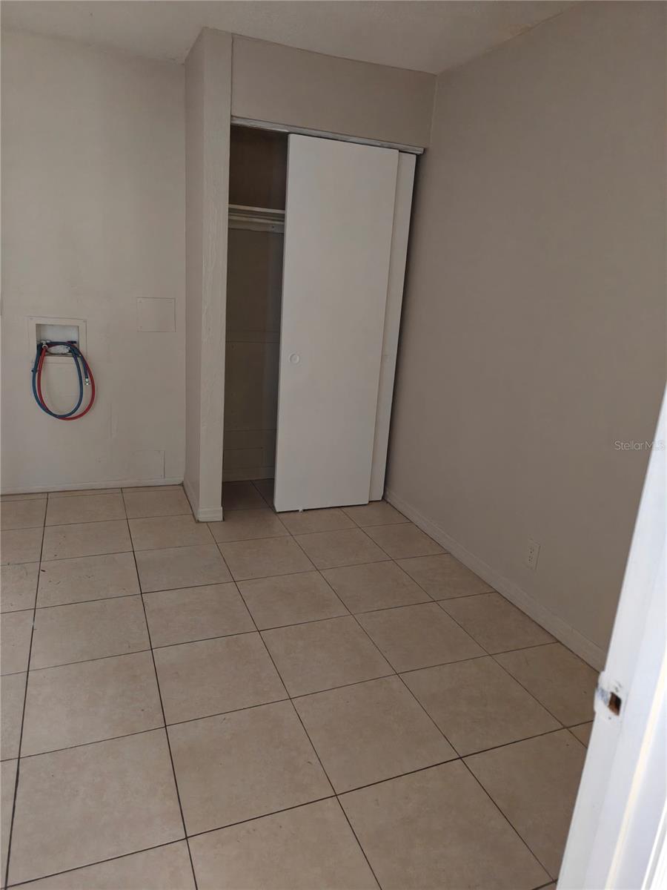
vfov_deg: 73.9
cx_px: 334
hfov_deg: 58.9
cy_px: 445
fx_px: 591
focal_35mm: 23
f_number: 1.6
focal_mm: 6.06
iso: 1600
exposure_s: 1/120
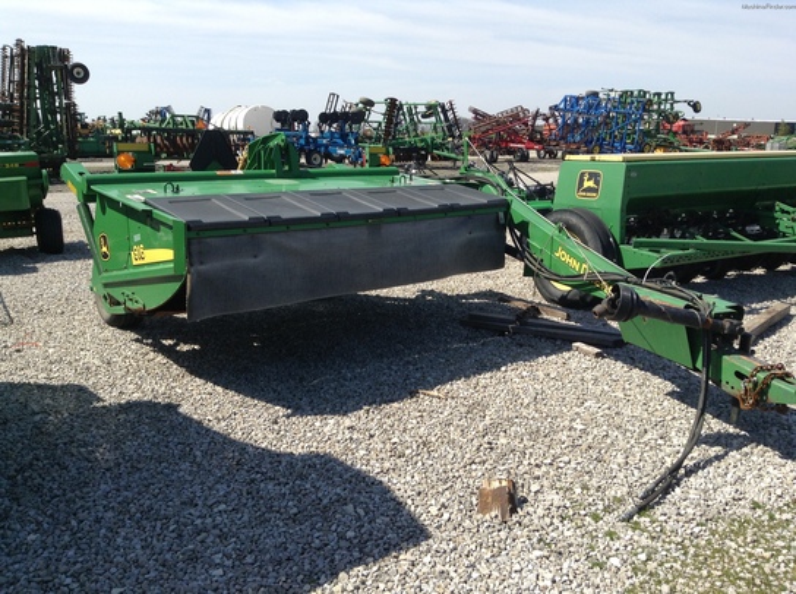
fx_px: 758
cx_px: 398
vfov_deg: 42.8
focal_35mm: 33
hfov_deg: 55.4
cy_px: 297
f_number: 2.4
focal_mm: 3.3
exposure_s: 1/1034
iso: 32
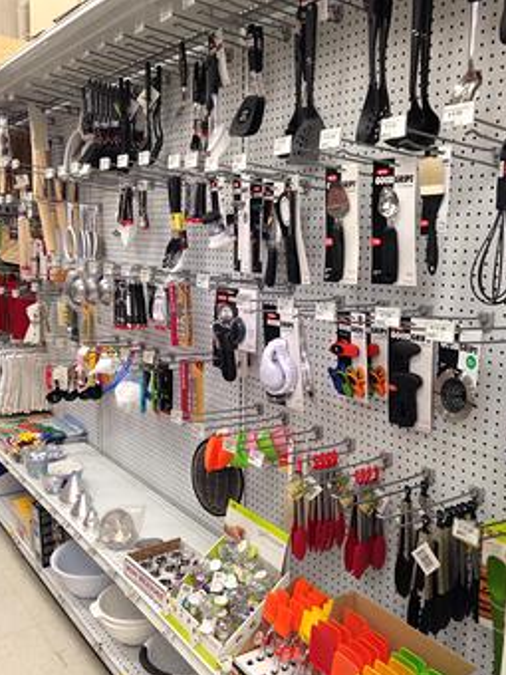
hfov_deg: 41.8
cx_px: 249
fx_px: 663
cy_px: 343
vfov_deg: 54.0
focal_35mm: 34
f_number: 2.4
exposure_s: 1/20
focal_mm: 4.12
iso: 80
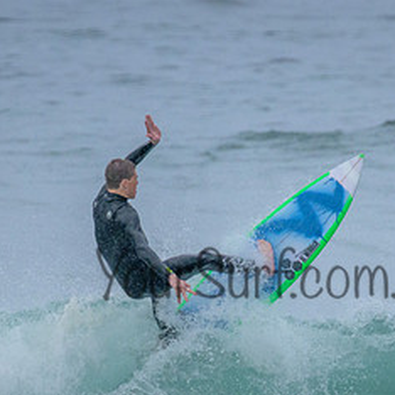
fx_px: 21792
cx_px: 270
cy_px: 259
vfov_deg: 1.0
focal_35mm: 1688
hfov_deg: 1.0
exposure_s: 1/1600
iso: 3600
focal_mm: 800
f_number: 11
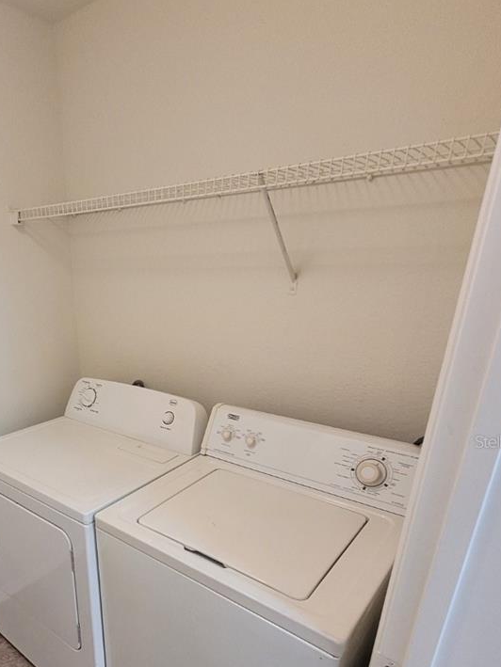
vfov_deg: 74.2
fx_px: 424
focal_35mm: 22
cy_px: 441
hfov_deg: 58.0
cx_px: 125
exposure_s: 1/40
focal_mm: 1.74
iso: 400
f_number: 2.2
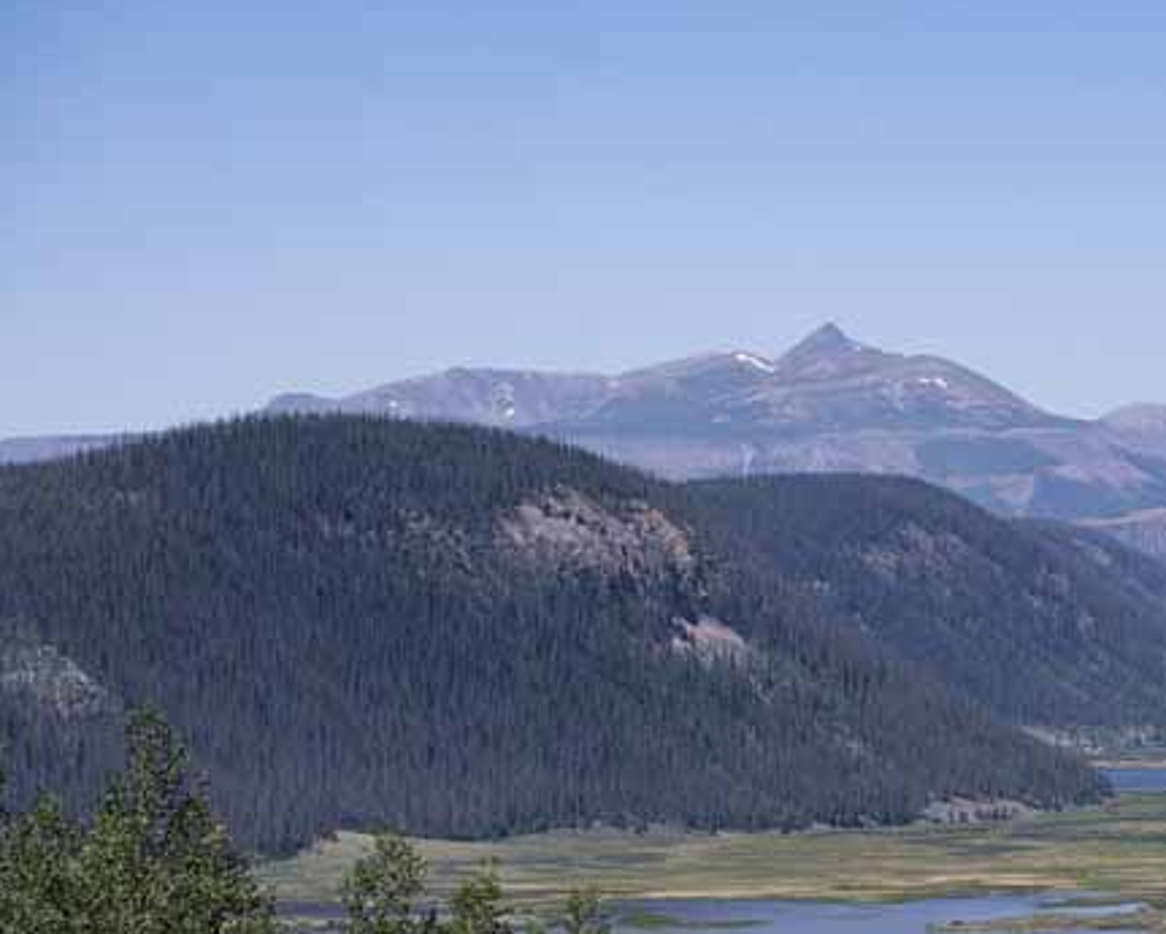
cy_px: 624
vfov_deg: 7.4
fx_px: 7214
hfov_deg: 9.2
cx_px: 990
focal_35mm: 209
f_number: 7.1
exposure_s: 1/400
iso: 64
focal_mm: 120
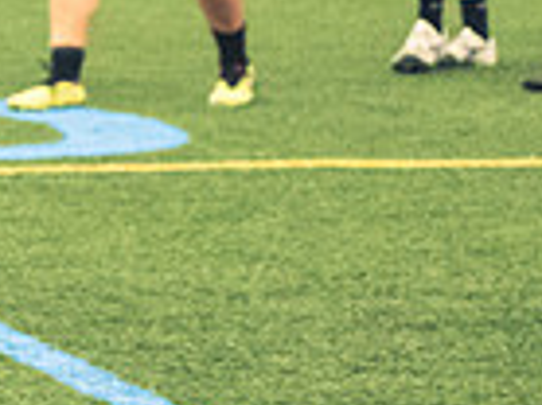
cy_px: 86
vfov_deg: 3.5
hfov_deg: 4.7
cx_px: -242
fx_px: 6602
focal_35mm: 422
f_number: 2.8
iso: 12800
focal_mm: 70
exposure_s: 1/500
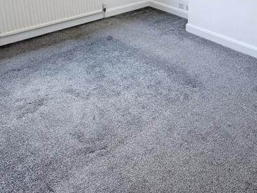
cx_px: 199
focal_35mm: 37
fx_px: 275
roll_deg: -1.4
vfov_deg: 34.5
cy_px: -8
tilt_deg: -14.4
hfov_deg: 47.8
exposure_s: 1/121
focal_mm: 2.22
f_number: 2.2
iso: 100
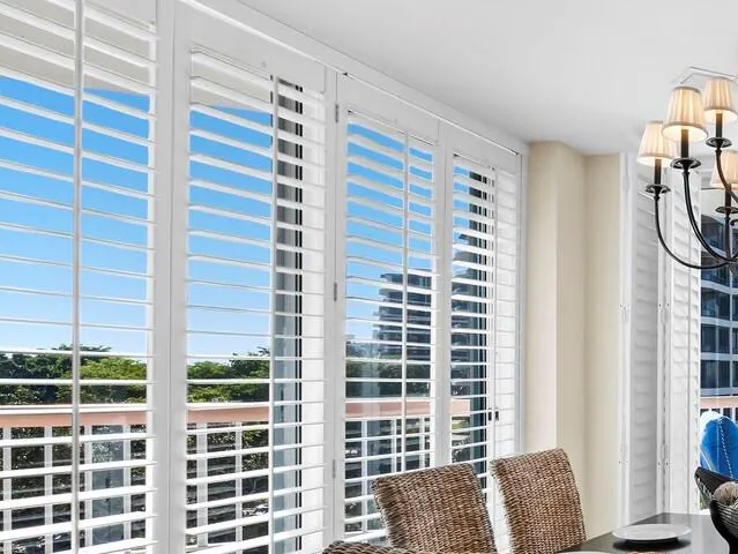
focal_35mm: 35
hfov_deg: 43.6
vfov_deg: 40.1
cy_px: 377
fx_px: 747
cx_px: 766
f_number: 8
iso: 400
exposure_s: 1/80
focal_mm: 7
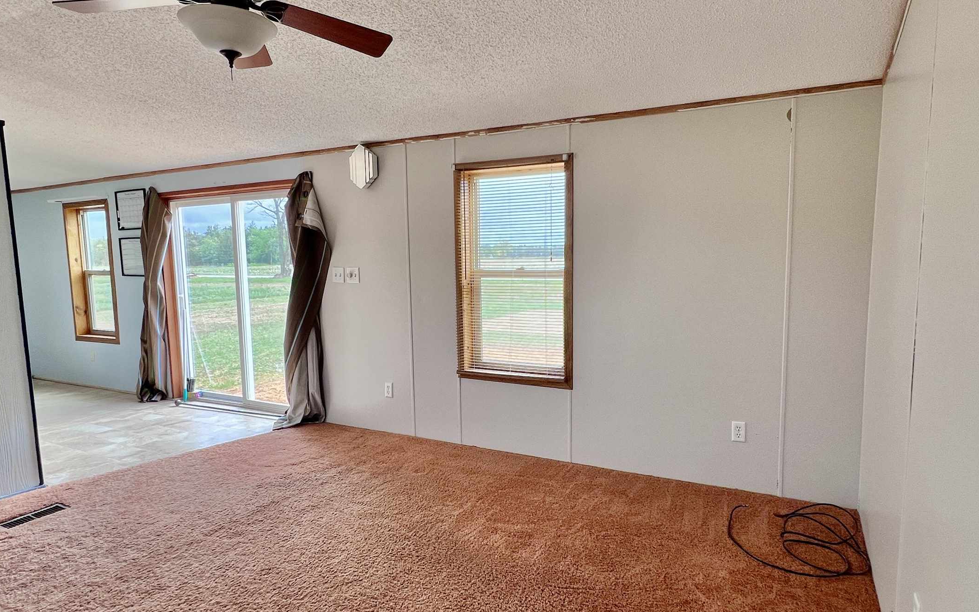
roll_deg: +0.5
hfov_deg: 85.0
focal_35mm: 20
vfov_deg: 59.6
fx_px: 534
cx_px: 520
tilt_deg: -6.8
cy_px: 318
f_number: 1.8
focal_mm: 1.57
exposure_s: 1/99
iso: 40
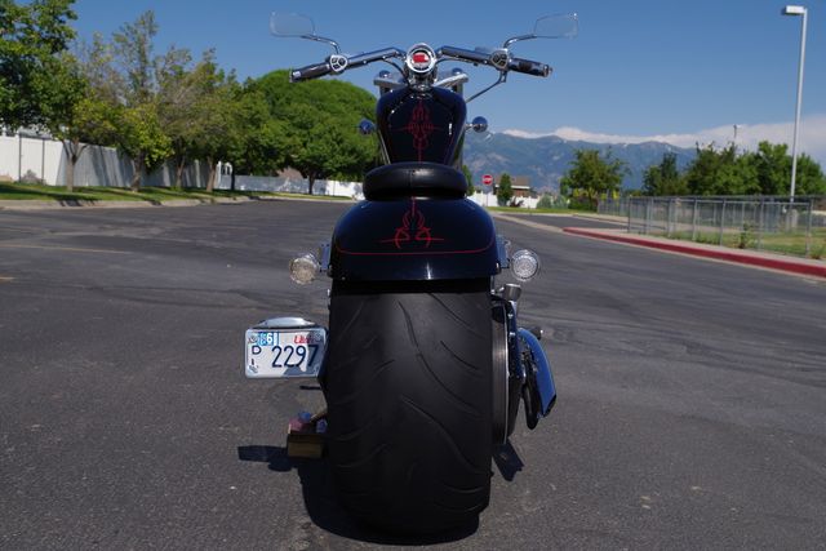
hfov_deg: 49.5
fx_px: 895
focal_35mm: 39
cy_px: 276
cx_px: 413
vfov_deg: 34.2
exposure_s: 1/400
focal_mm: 26.25
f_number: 8
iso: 100
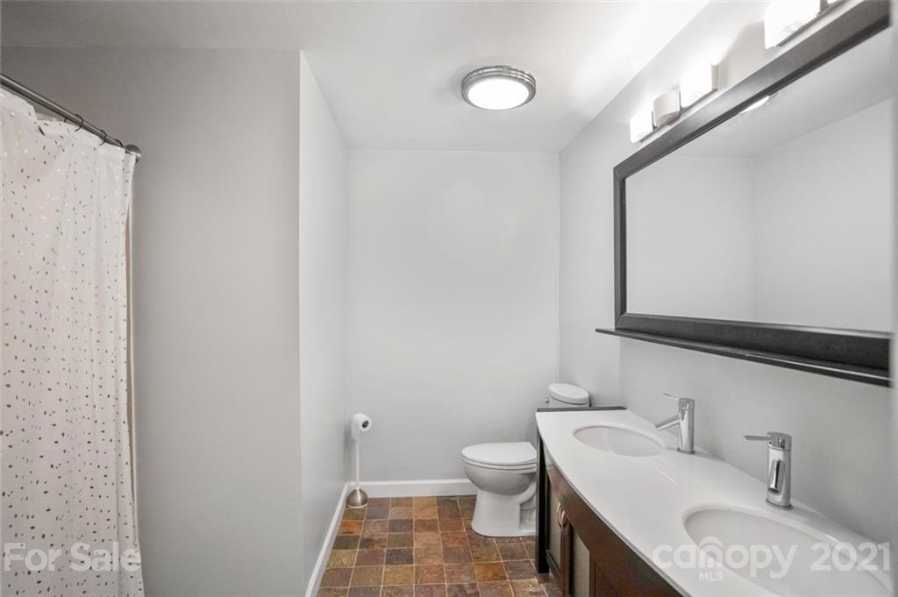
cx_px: 449
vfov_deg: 73.7
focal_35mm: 16
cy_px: 298
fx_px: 399
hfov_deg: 96.8
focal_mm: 16
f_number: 4
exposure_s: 1/160
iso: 1600
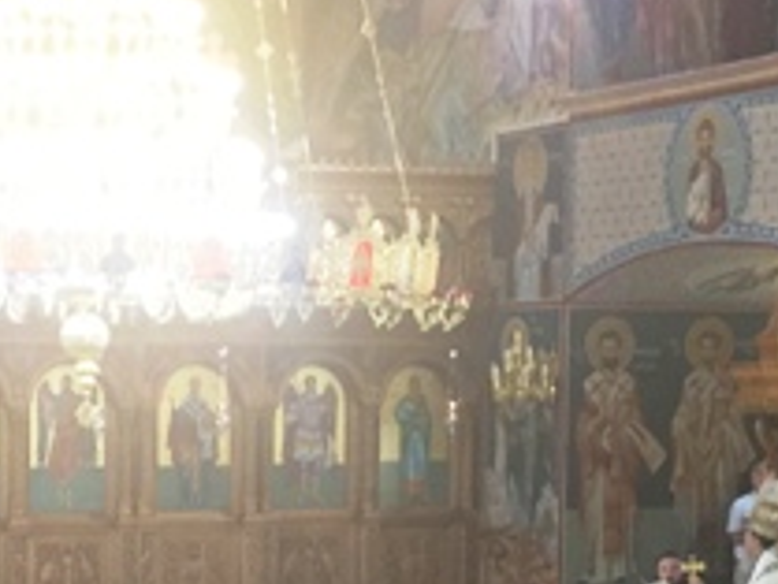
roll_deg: +0.1
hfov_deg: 17.4
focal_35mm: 111
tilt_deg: -6.0
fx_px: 2496
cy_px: 554
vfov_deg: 13.2
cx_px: 22
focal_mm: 4.15
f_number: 2.2
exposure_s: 1/33
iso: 125
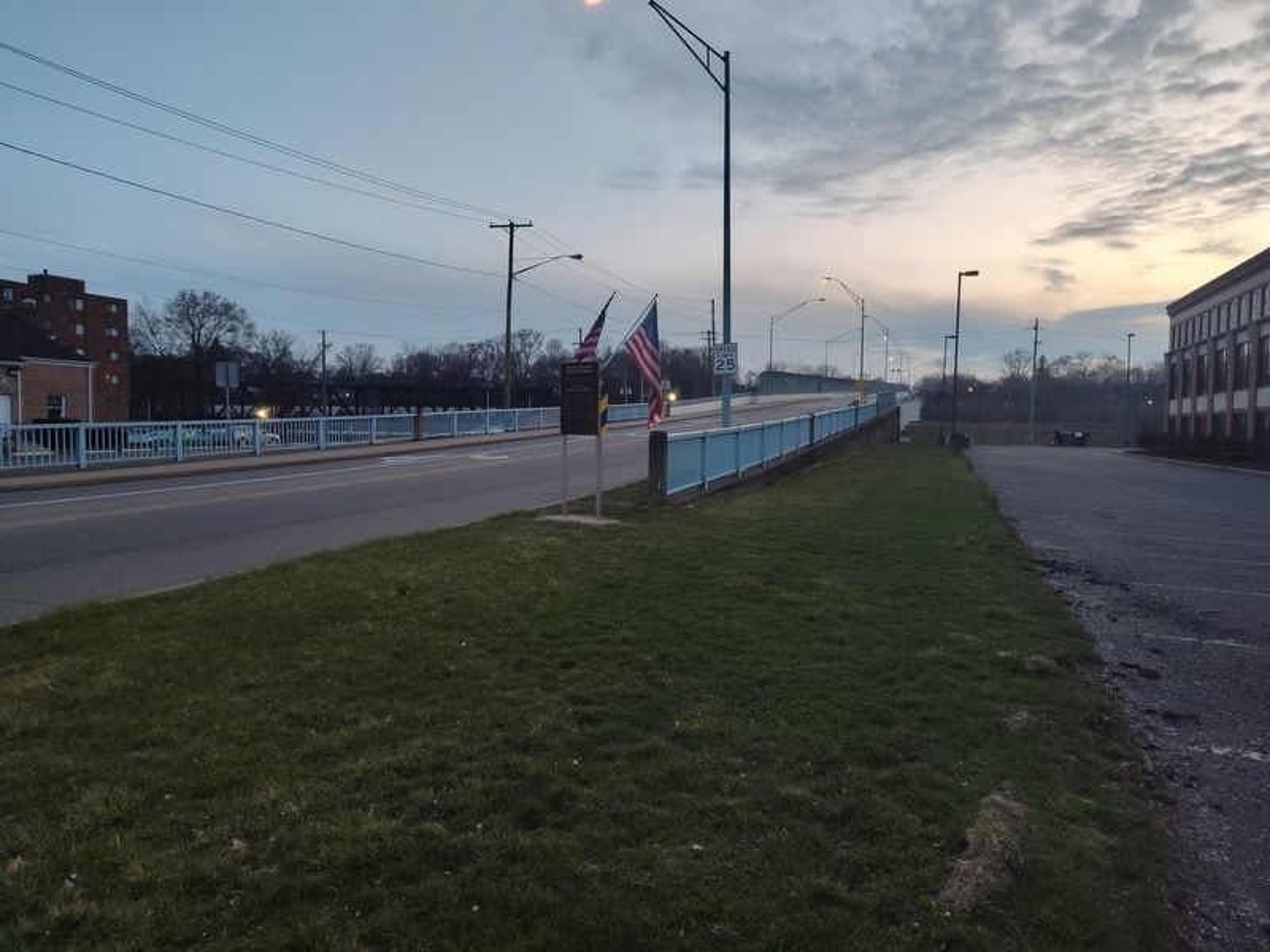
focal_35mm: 23
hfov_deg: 73.9
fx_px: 844
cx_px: 635
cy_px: 476
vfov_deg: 58.9
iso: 544
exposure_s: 1/120
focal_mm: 5.56
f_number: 1.8
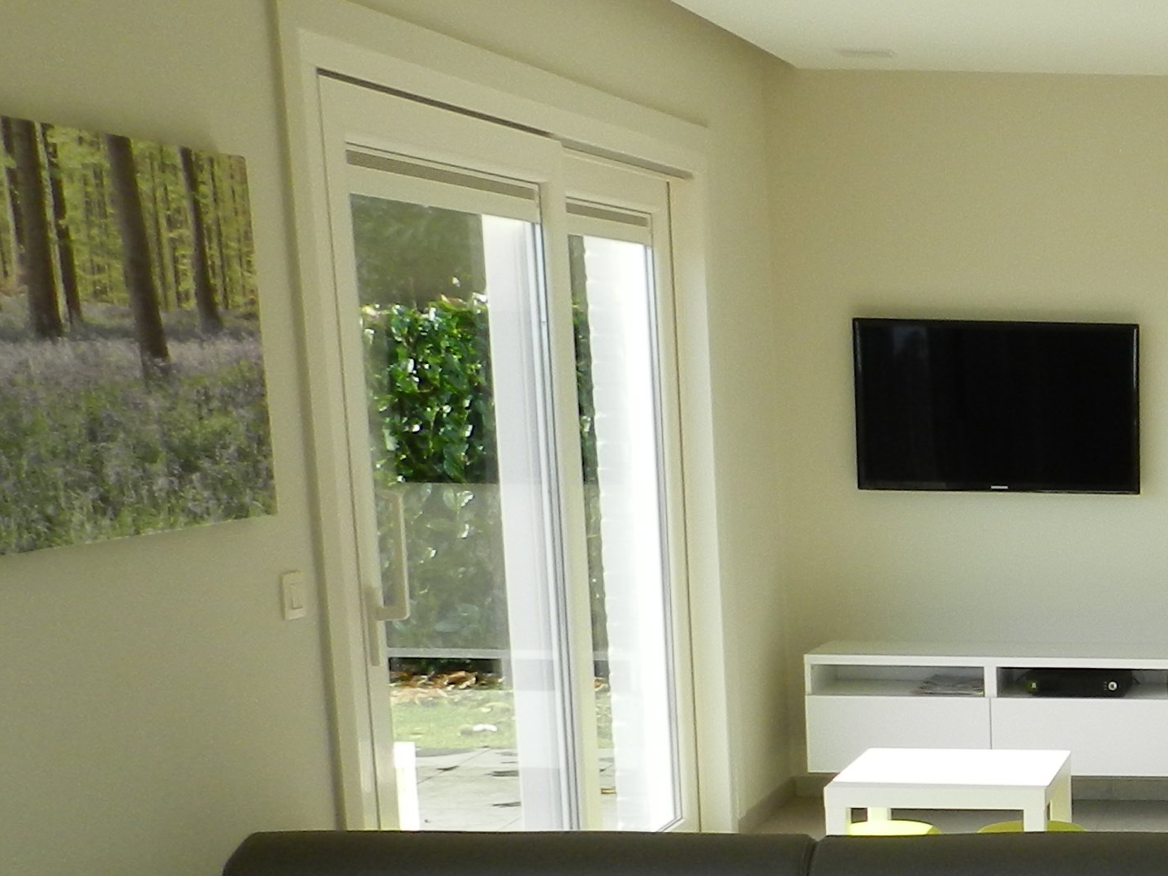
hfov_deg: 26.8
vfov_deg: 22.3
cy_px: 808
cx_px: 1406
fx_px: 2159
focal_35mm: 64
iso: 160
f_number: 3.4
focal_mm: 4
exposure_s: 1/250
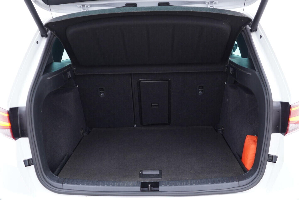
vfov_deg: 36.9
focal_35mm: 36
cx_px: 150
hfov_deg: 53.1
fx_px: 299
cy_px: 100
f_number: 2.8
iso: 320
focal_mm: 24
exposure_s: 1/40
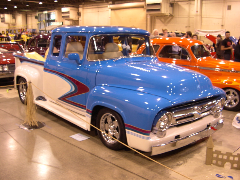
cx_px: 120
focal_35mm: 38
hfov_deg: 49.0
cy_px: 90
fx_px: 263
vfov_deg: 37.7
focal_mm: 8
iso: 100
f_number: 2.8
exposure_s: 1/18.2
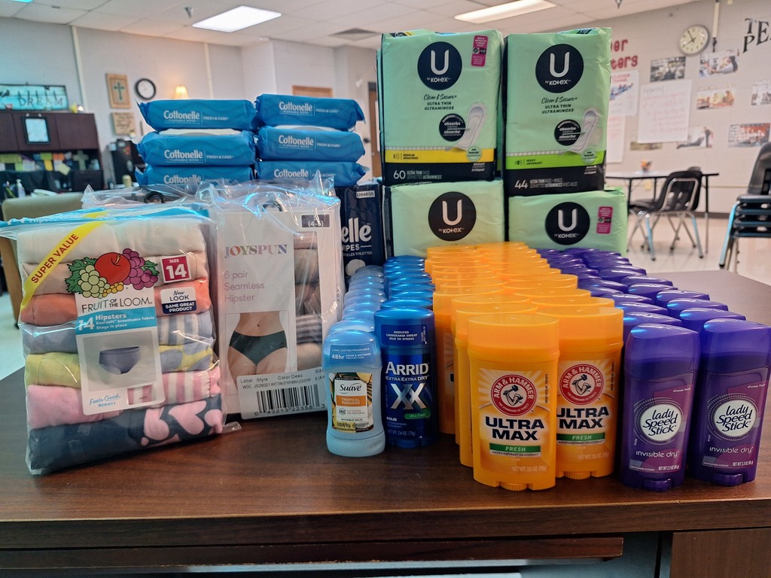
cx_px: 386
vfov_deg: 58.9
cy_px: 289
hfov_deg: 73.9
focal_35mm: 23
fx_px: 512
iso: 200
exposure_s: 1/40
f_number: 1.8
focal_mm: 5.54
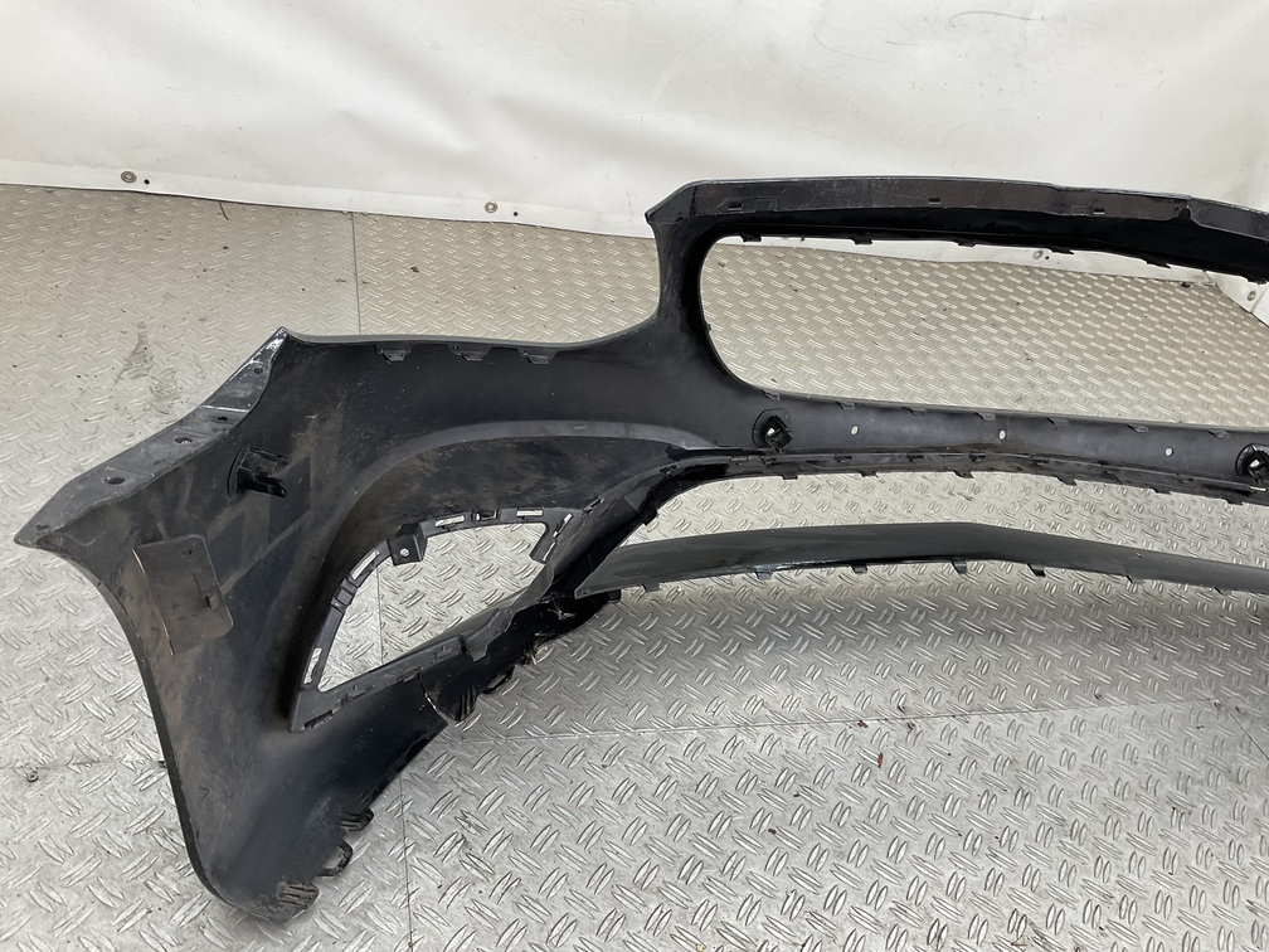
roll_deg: -16.5
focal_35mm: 29
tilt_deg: -36.2
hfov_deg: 61.7
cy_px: 476
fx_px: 1063
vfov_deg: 48.2
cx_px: 634
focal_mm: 3
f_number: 1.8
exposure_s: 1/100
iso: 32
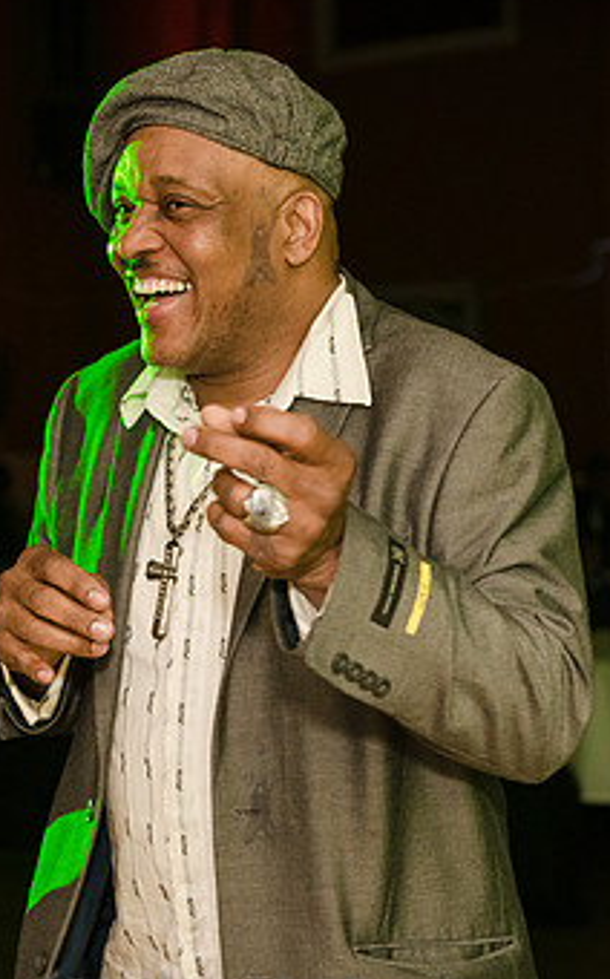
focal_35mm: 87
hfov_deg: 15.0
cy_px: 514
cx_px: 259
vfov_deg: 23.8
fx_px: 2318
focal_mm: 50
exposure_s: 1/250
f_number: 3.5
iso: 2000
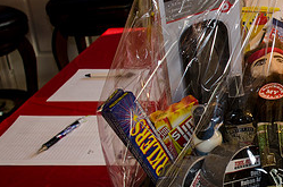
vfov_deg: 19.3
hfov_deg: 26.9
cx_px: 299
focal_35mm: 70
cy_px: 114
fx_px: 549
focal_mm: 20
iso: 400
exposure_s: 1/60
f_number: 5.6
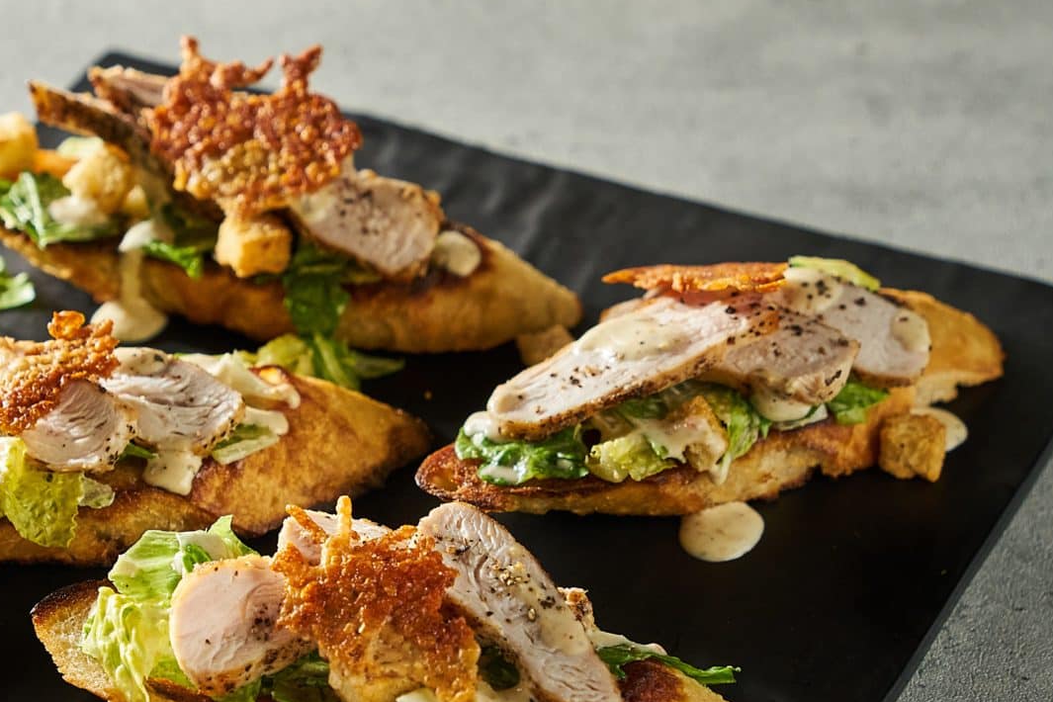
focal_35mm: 184
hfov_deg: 11.2
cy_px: 451
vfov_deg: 7.5
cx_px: 324
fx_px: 5382
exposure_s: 1/160
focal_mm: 102
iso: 800
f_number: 5
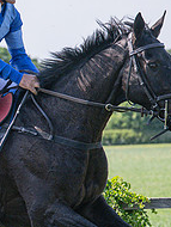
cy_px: 157
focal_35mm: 338
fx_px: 2221
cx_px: 0
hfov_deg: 4.4
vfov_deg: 5.9
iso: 400
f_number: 4
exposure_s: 1/3200
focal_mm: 87
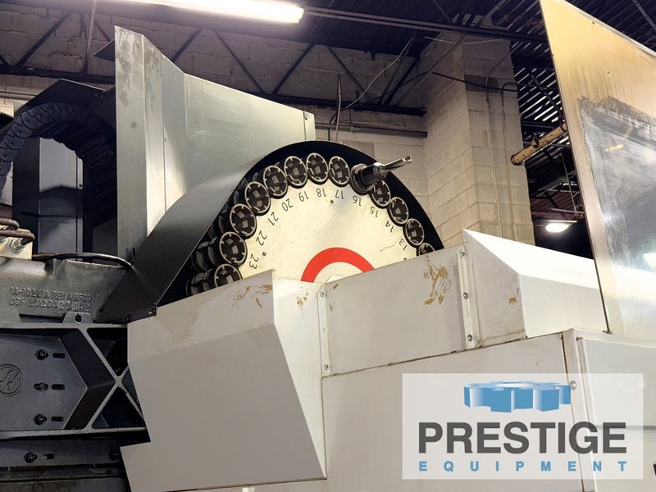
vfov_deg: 30.3
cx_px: 328
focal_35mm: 48
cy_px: 246
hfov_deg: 39.7
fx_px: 910
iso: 80
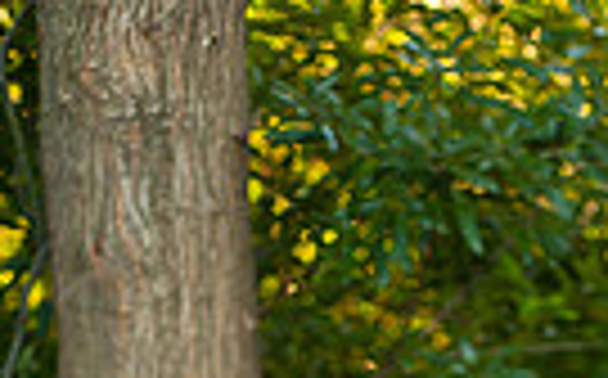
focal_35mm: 170
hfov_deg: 12.3
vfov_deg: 7.1
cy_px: 990
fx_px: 2813
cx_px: 534
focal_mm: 50
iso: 200
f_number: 2.8
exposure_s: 1/125
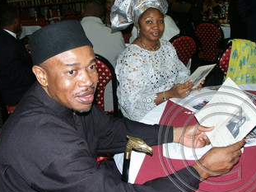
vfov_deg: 39.5
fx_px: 266
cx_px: 114
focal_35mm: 36
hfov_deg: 51.3
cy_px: 82
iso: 200
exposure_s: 1/90
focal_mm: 7.21
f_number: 2.8
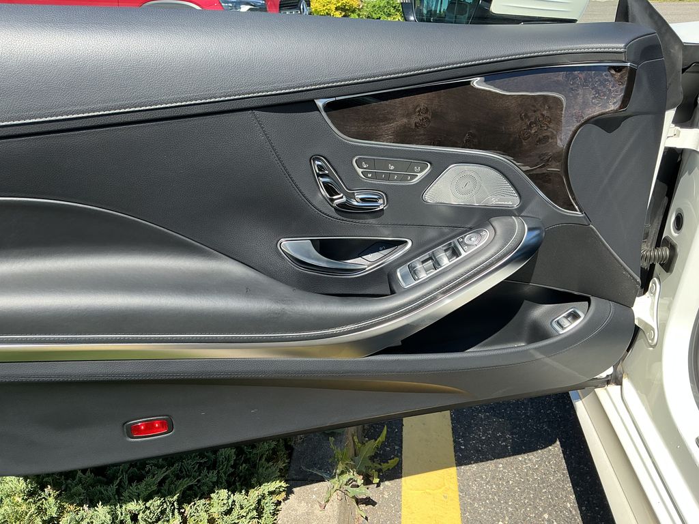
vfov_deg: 48.2
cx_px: 350
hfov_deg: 61.7
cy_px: 262
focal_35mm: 29
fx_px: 586
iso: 25
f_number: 1.8
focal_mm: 3
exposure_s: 1/529
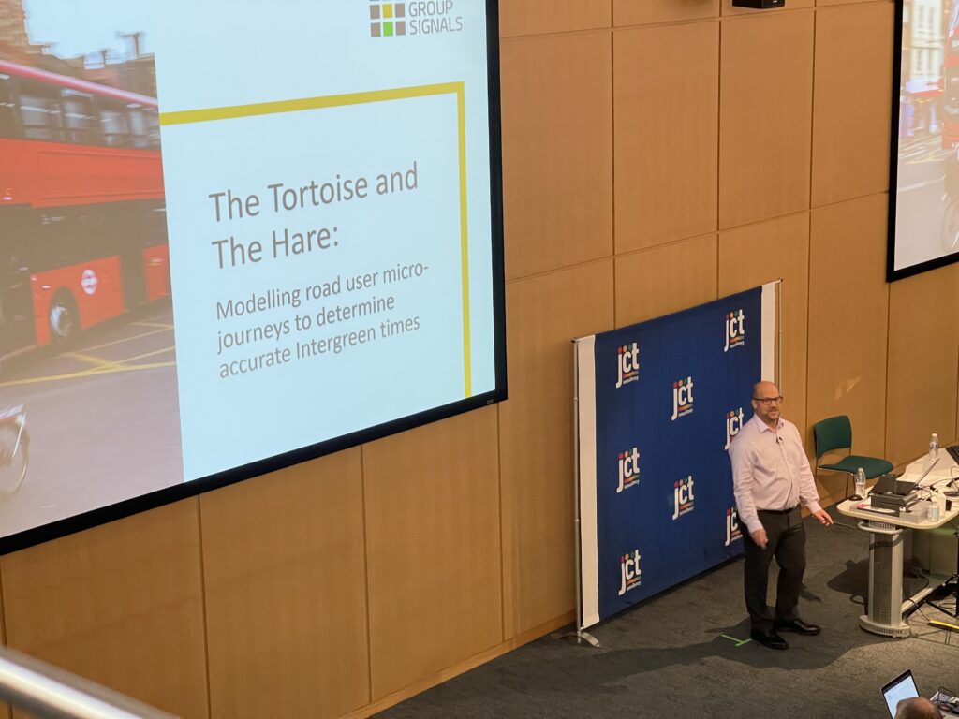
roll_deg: +2.1
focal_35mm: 64
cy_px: 360
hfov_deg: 30.3
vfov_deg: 22.9
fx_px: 1773
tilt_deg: -13.8
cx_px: 480
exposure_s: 1/60
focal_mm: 7.5
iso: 400
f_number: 2.2
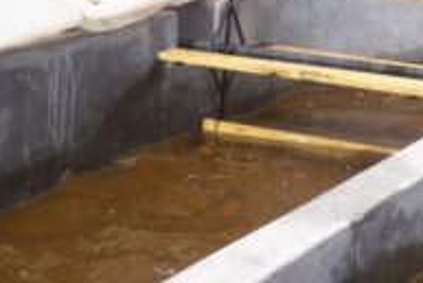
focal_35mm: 124
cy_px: 143
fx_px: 1458
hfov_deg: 16.5
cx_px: 224
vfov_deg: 11.1
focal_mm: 5.9
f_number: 4.5
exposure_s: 1/582
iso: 100
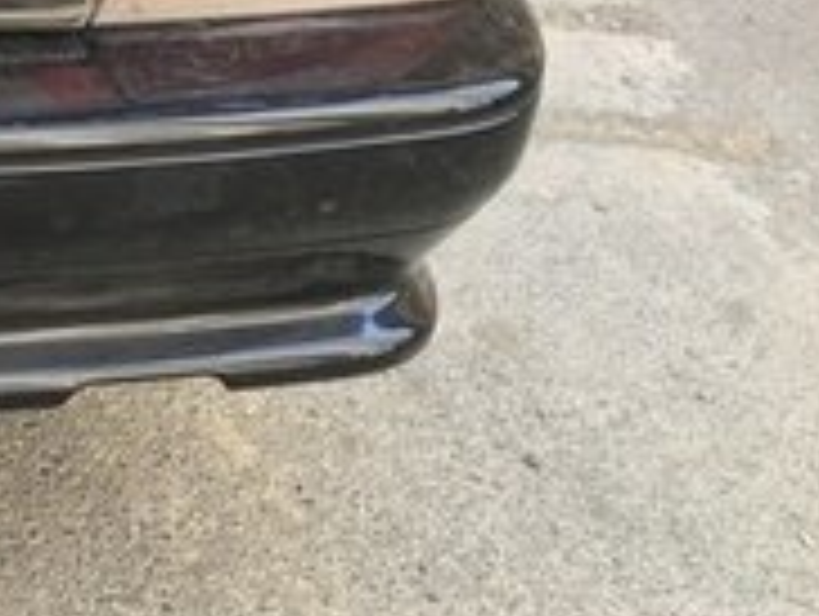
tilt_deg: -18.4
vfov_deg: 13.1
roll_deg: -0.7
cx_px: -518
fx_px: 2488
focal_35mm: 105
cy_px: -402
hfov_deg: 16.5
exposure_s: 1/130
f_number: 2.2
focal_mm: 4.15
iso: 25
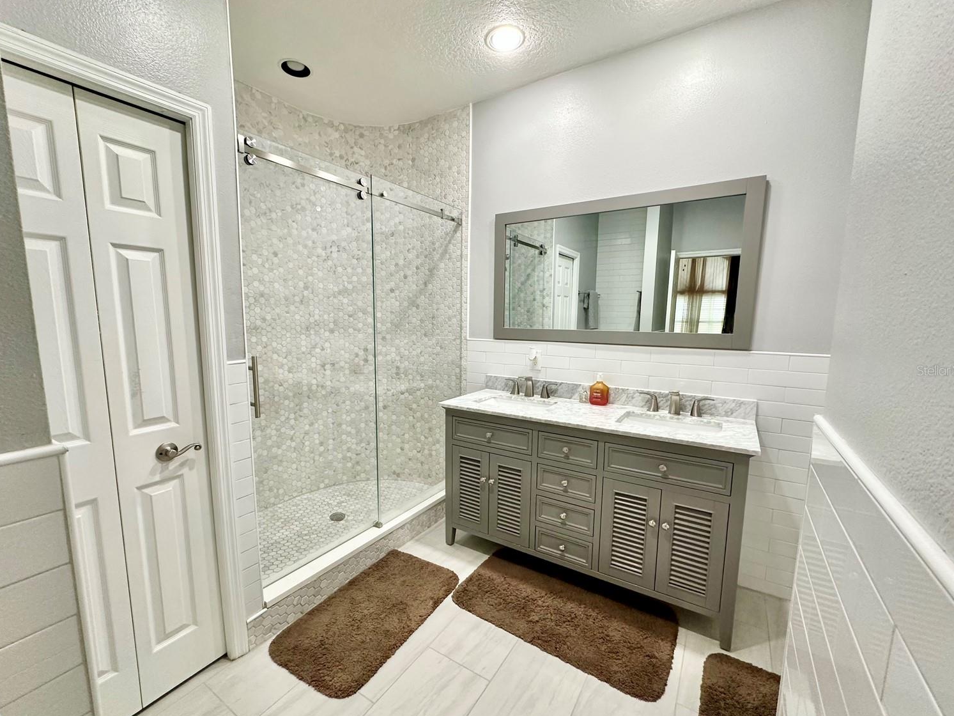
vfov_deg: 81.7
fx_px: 413
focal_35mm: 15
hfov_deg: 98.1
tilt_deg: -7.8
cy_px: 370
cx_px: 466
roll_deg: -0.6
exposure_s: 1/120
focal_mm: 2.22
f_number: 2.2
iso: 250
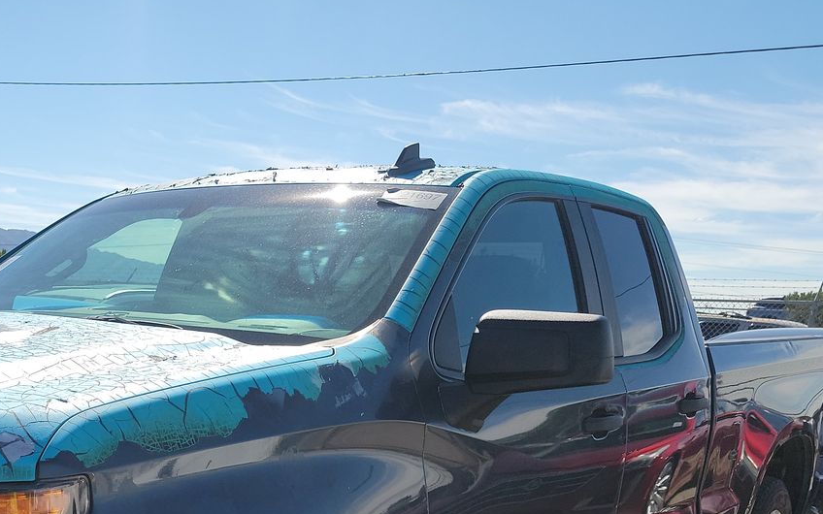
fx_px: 1077
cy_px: 526
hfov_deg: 40.2
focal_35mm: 48
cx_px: 172
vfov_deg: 25.4
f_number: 1.8
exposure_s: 1/1010
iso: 50
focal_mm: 6.7
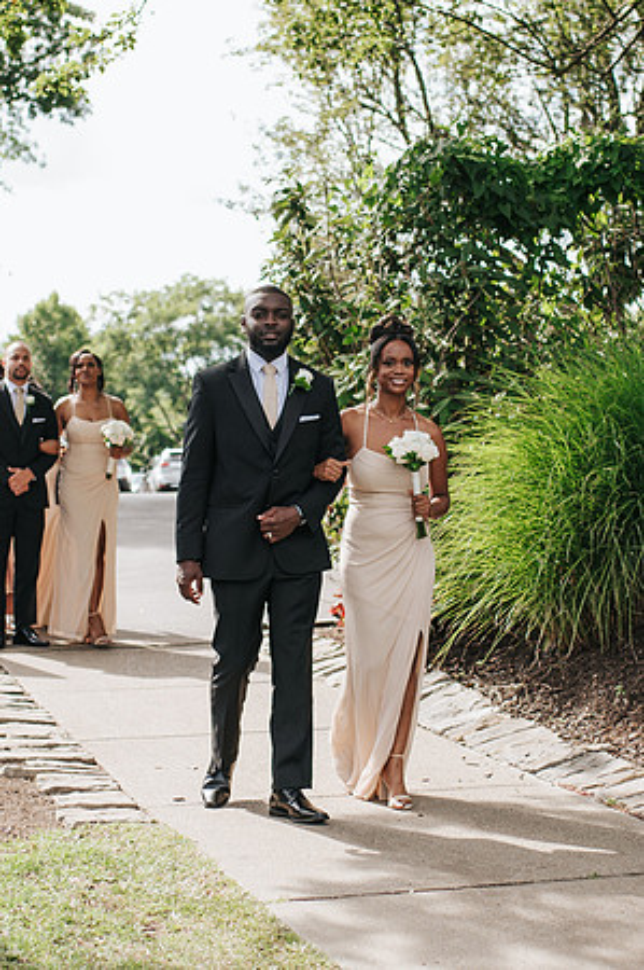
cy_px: 540
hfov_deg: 17.3
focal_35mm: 79
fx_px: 2116
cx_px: 338
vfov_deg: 25.8
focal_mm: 35
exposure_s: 1/1600
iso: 250
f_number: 2.8
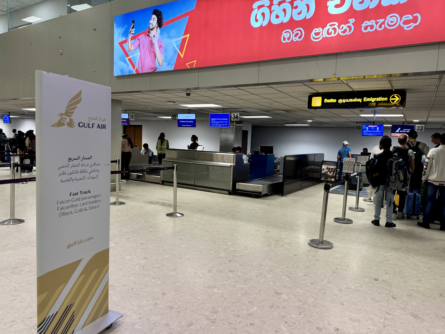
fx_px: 309
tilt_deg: -4.0
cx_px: 222
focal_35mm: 24
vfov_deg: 56.8
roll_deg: -2.2
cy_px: 167
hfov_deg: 71.6
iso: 125
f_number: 1.78
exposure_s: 1/50
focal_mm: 6.86
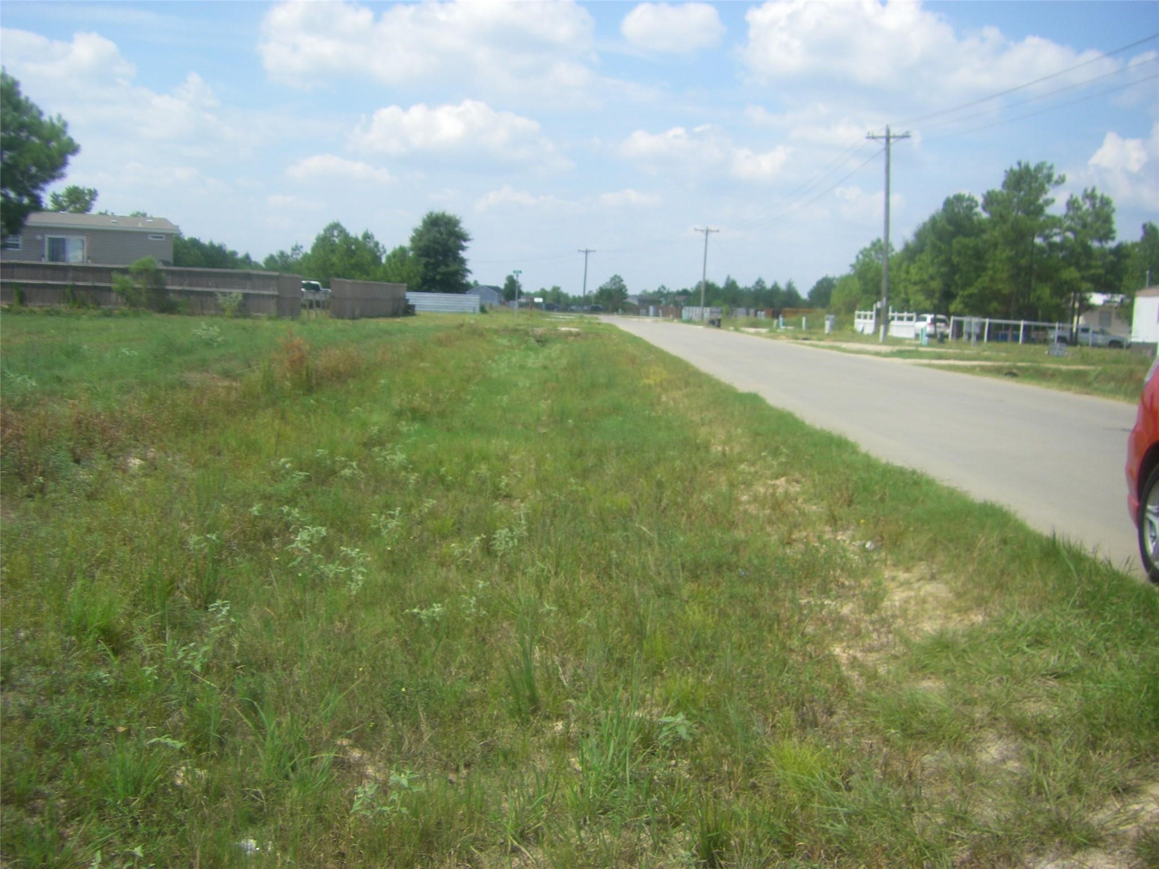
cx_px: 580
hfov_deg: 49.0
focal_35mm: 38
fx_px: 1272
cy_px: 434
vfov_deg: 37.7
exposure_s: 1/160
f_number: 7
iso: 64
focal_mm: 6.3
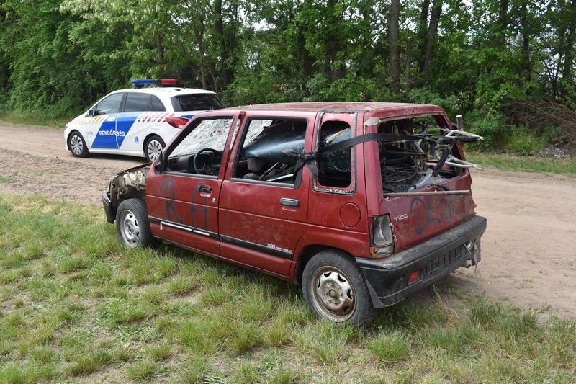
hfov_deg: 57.2
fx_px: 528
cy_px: 192
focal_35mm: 33
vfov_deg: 40.0
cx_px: 288
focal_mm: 22
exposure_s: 1/250
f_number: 8
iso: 220
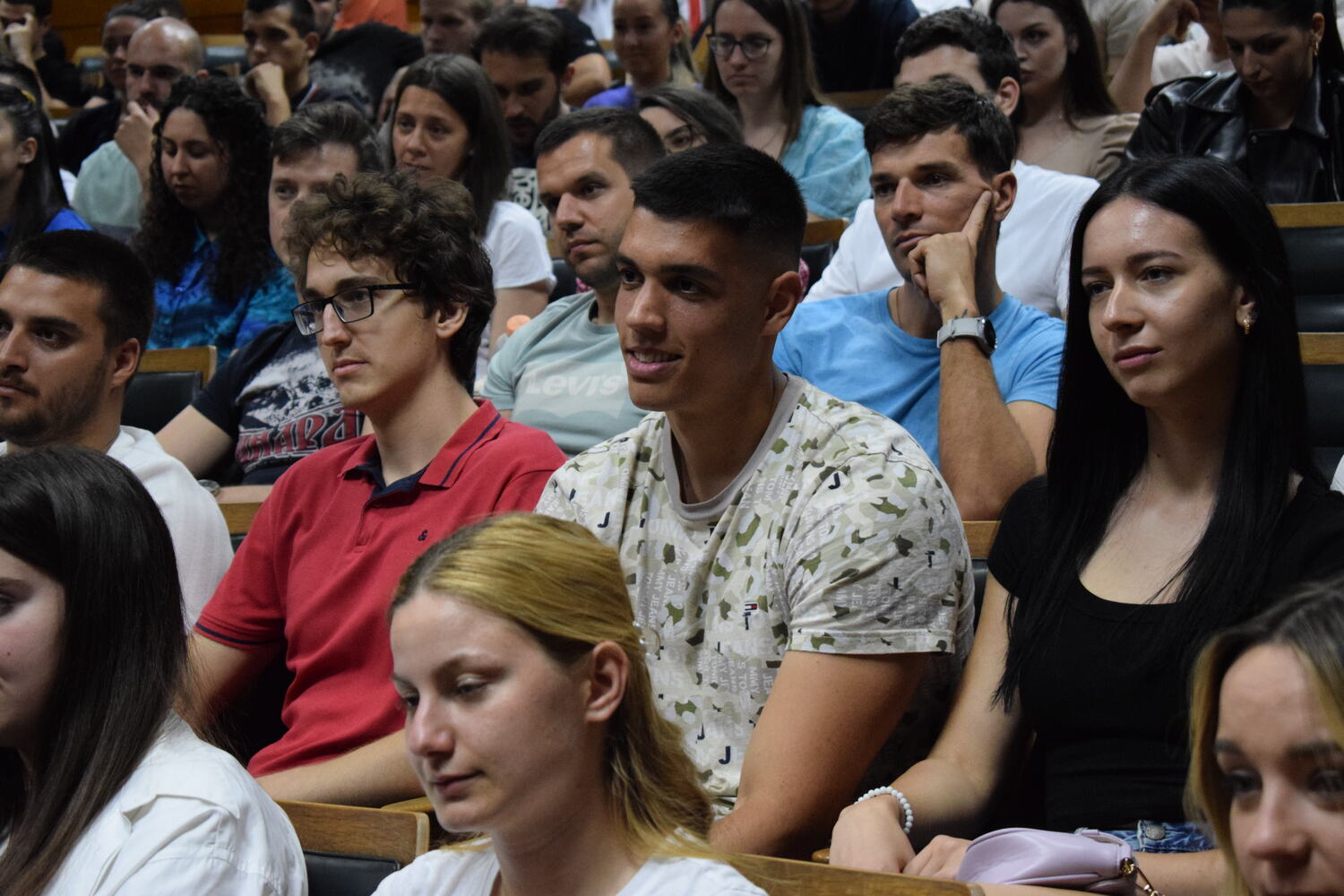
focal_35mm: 82
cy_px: 448
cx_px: 672
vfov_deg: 16.6
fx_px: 3080
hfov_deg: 24.6
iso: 3200
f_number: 5.6
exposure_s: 1/80
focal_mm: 55
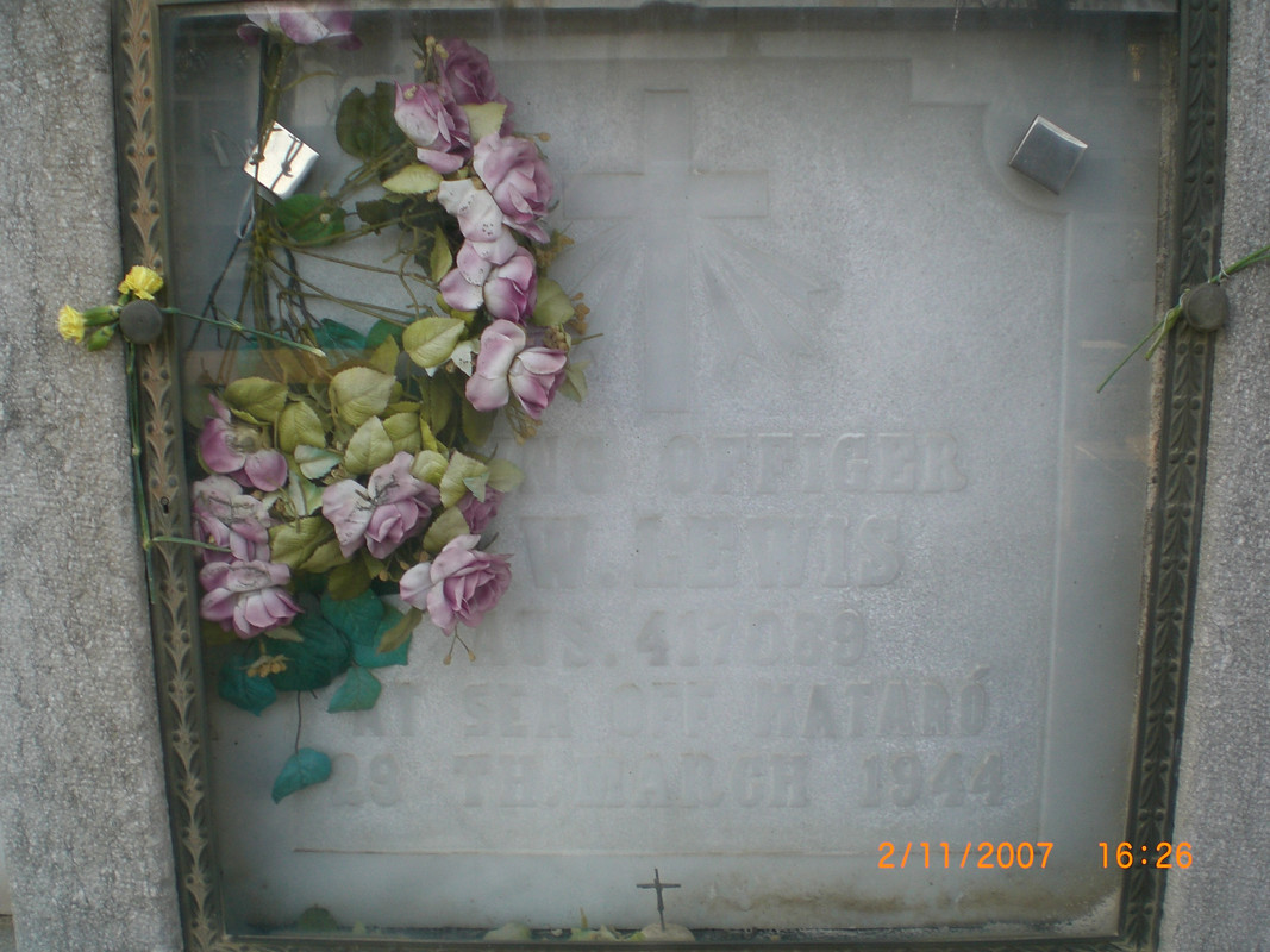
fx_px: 1394
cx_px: 635
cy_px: 476
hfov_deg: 49.0
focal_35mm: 38
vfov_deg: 37.7
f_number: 3.1
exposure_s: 1/100
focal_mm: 6.3
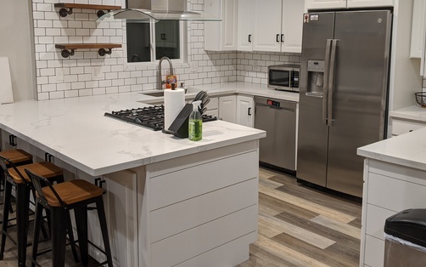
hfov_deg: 51.5
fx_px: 441
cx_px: 213
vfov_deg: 33.4
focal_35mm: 38
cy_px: 98
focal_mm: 4.44
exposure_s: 1/24
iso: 71
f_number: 1.8
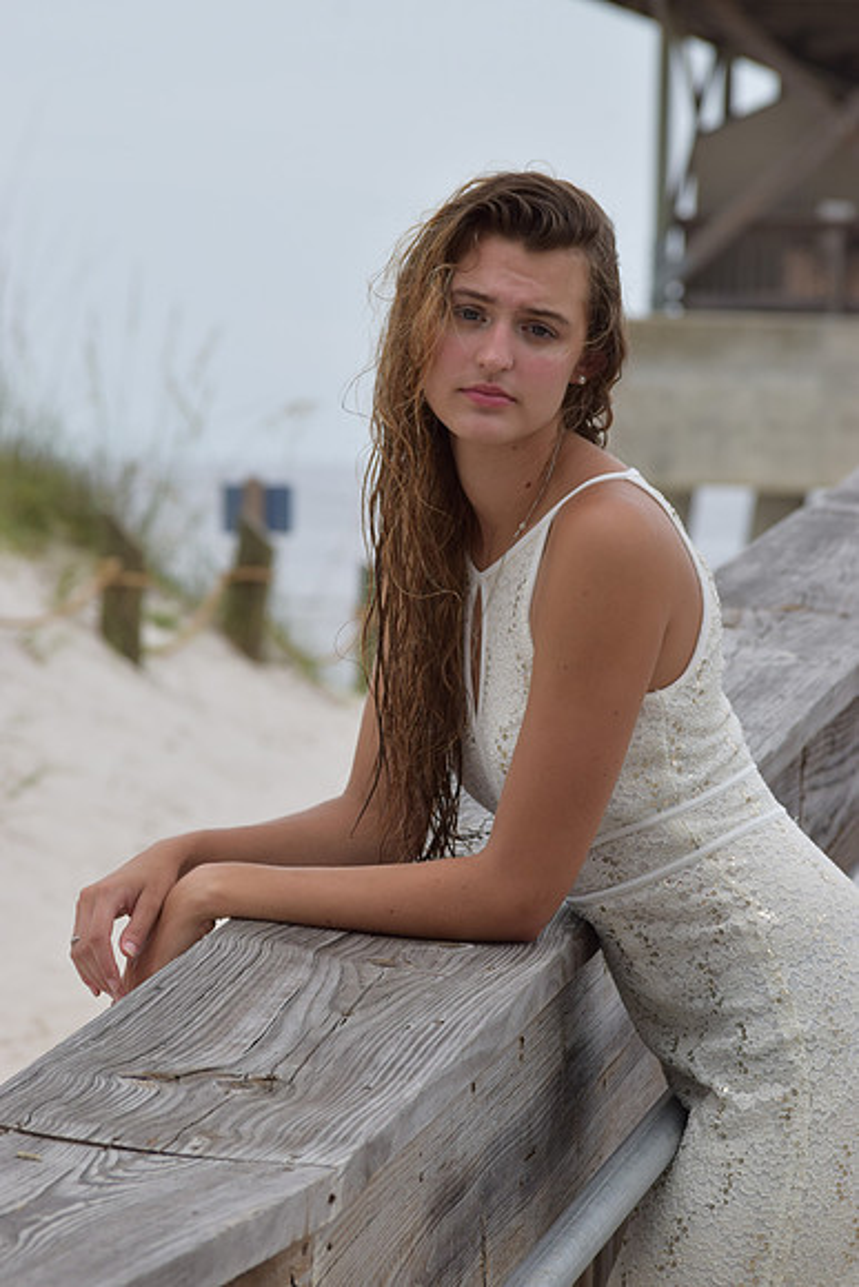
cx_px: 430
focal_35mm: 202
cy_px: 644
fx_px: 7243
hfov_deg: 6.8
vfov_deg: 10.2
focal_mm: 135
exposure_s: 1/250
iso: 200
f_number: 8
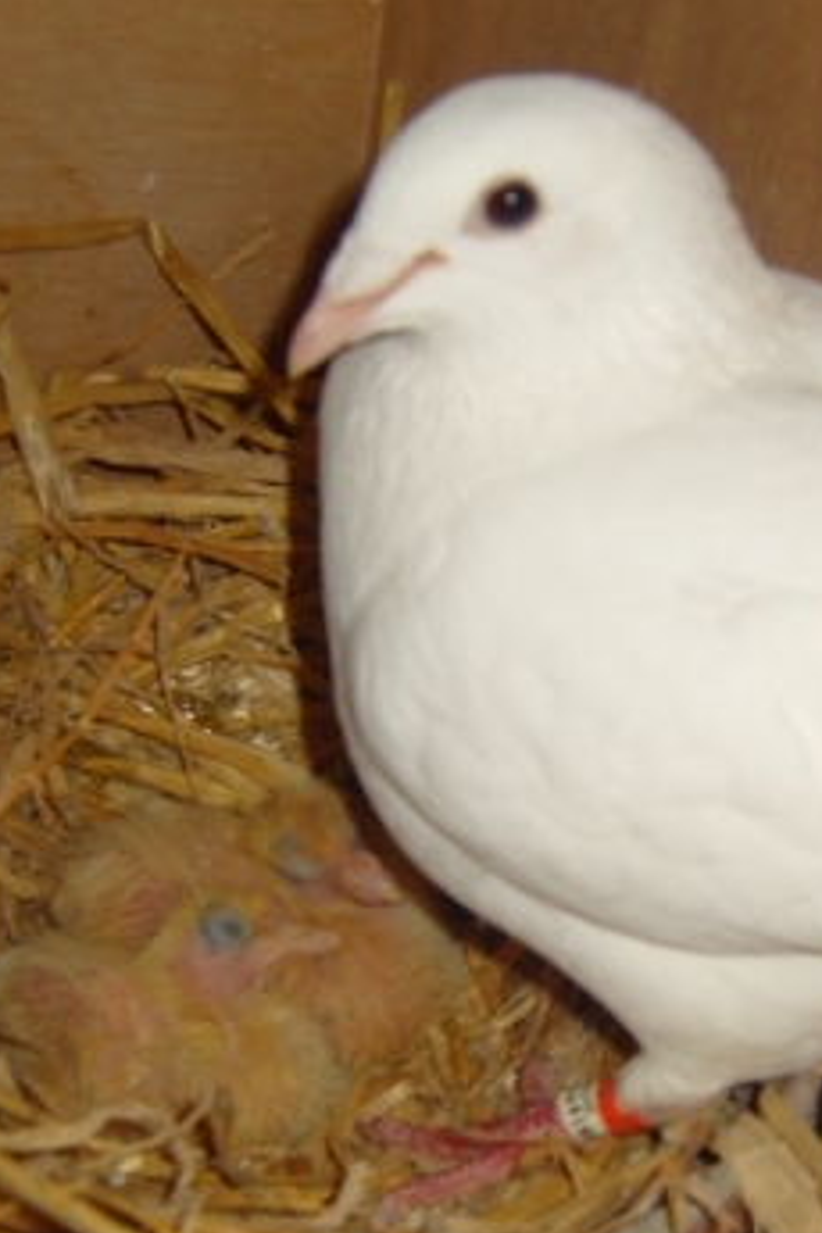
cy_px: 793
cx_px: 583
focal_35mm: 54
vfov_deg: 36.6
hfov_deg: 24.9
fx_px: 1849
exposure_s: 1/30
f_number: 2.8
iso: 100
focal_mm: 7.4
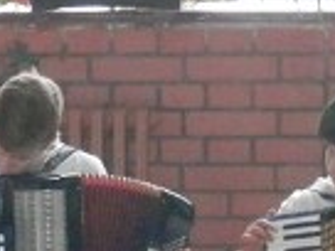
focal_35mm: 324
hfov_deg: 6.1
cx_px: -5
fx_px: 3136
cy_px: 322
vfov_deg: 4.6
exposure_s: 1/40
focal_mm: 15.8
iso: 800
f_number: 4.8
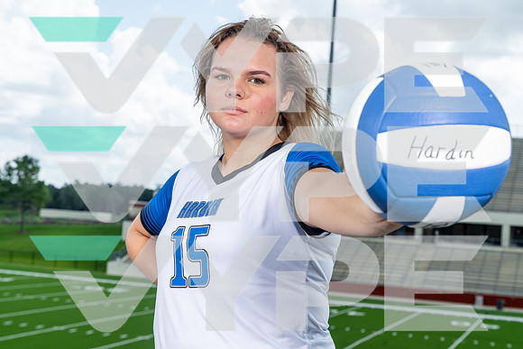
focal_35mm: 64
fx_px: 930
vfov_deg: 21.3
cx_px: 262
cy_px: 174
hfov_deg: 31.4
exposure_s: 1/125
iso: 100
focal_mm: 64
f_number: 8
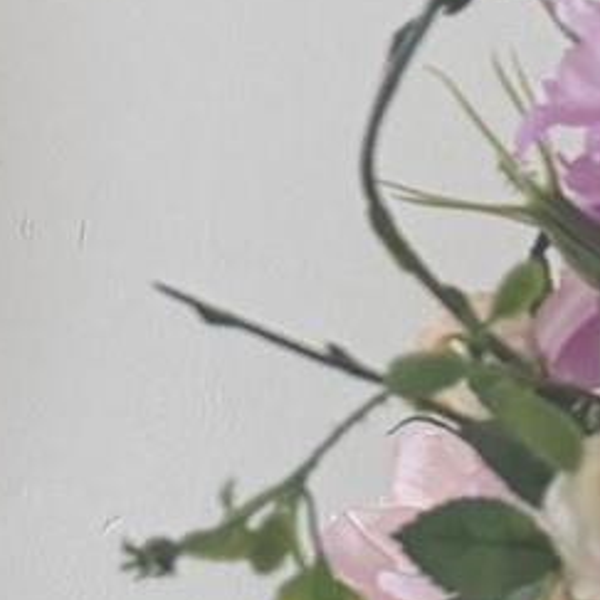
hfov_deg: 8.8
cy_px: 1543
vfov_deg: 8.7
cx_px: -901
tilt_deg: -12.6
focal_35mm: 179
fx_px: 3510
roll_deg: +3.1
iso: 125
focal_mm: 6.76
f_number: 1.78
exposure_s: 1/205
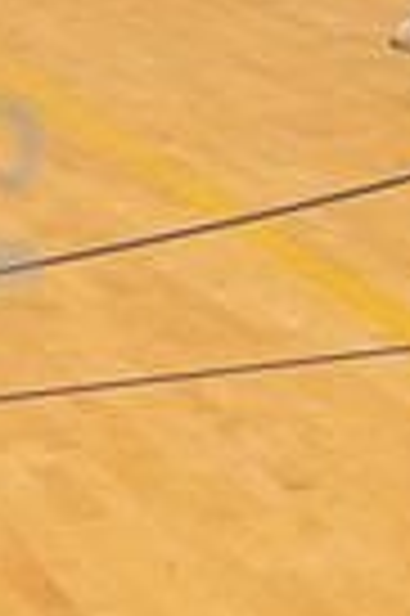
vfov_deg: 10.1
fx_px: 3374
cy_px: -297
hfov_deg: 6.9
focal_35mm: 197
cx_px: 430
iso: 10000
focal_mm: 40
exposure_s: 1/400
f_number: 5.6
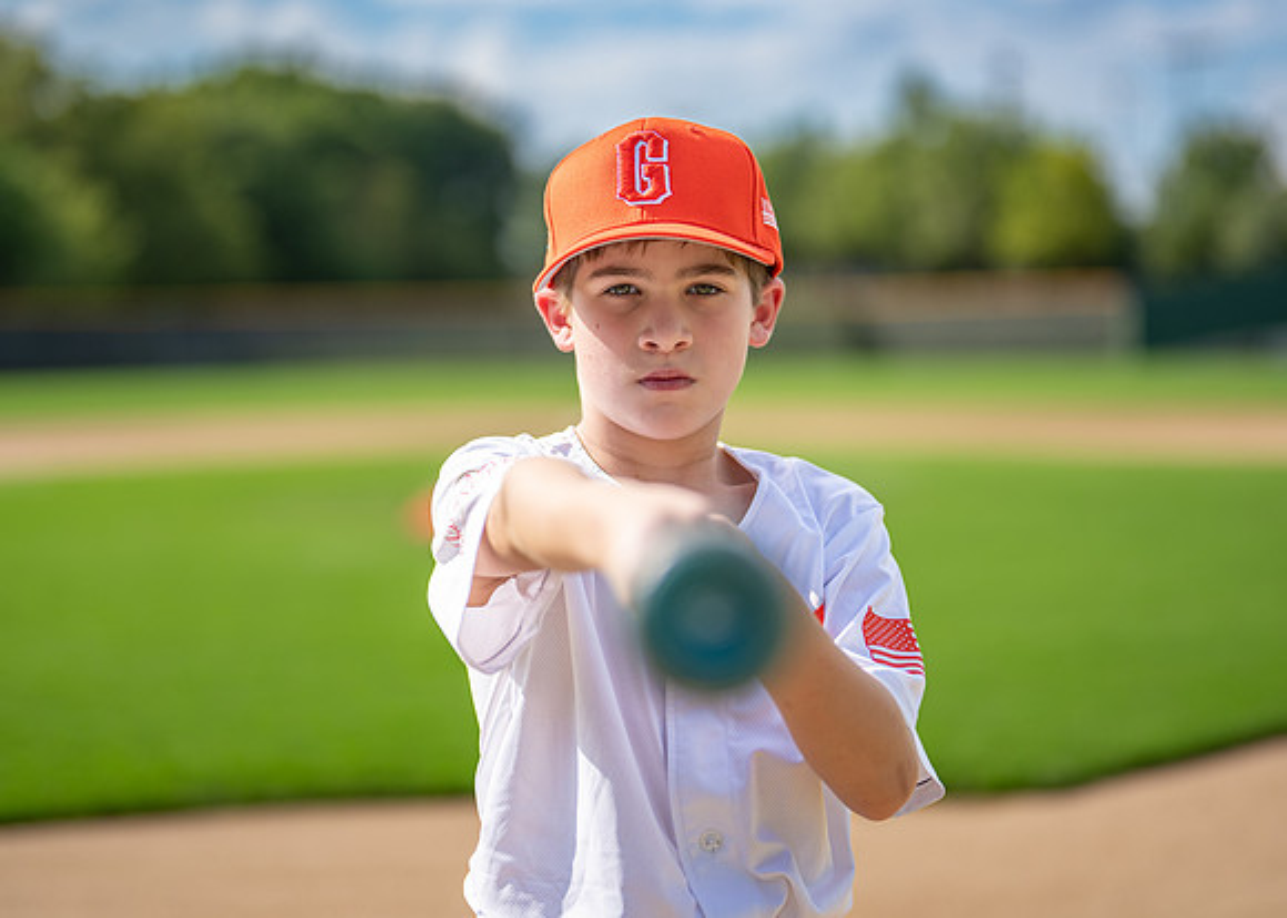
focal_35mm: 67
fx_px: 2452
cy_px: 393
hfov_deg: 29.4
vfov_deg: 21.2
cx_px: 652
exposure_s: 1/6400
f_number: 1.2
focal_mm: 50
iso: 100
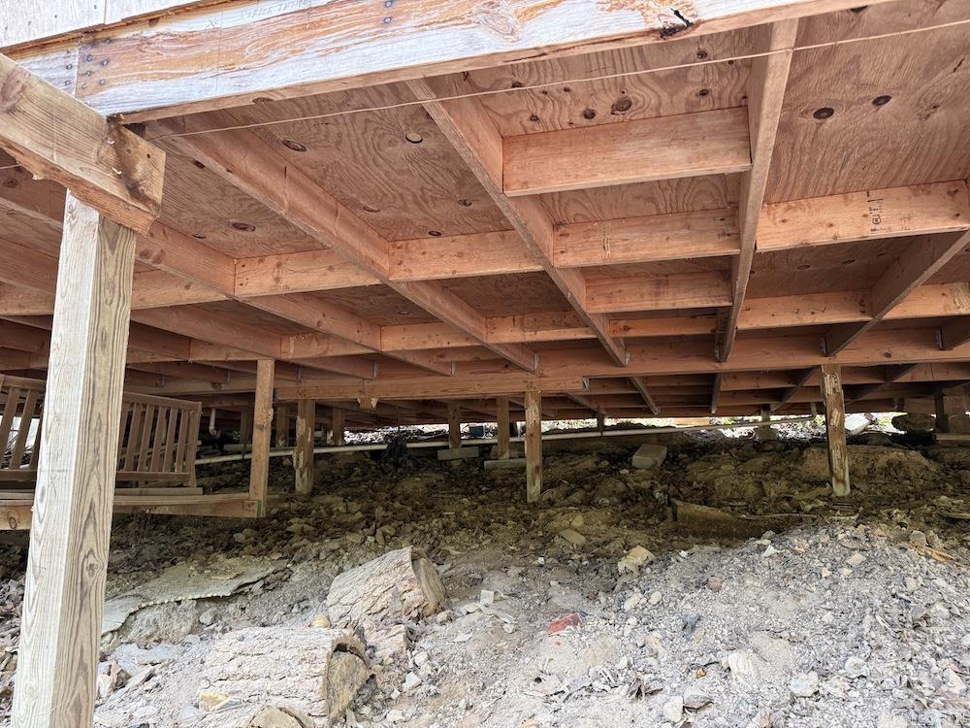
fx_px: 673
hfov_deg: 71.6
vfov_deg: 56.8
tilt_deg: +12.6
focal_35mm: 24
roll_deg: +0.5
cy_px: 364
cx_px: 485
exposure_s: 1/117
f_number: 1.78
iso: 200
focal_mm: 6.76
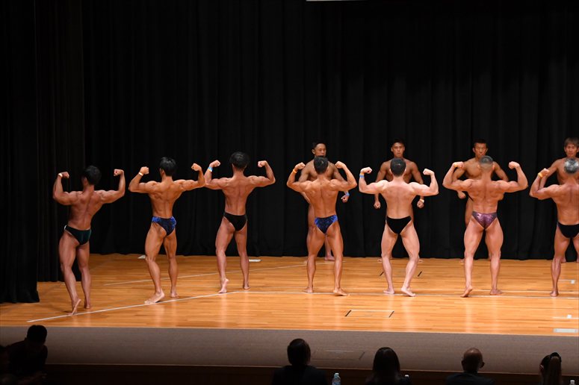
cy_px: 192
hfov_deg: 17.5
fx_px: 1881
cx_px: 290
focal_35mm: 117
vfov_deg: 11.7
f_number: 5.6
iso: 4000
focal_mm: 78
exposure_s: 1/400
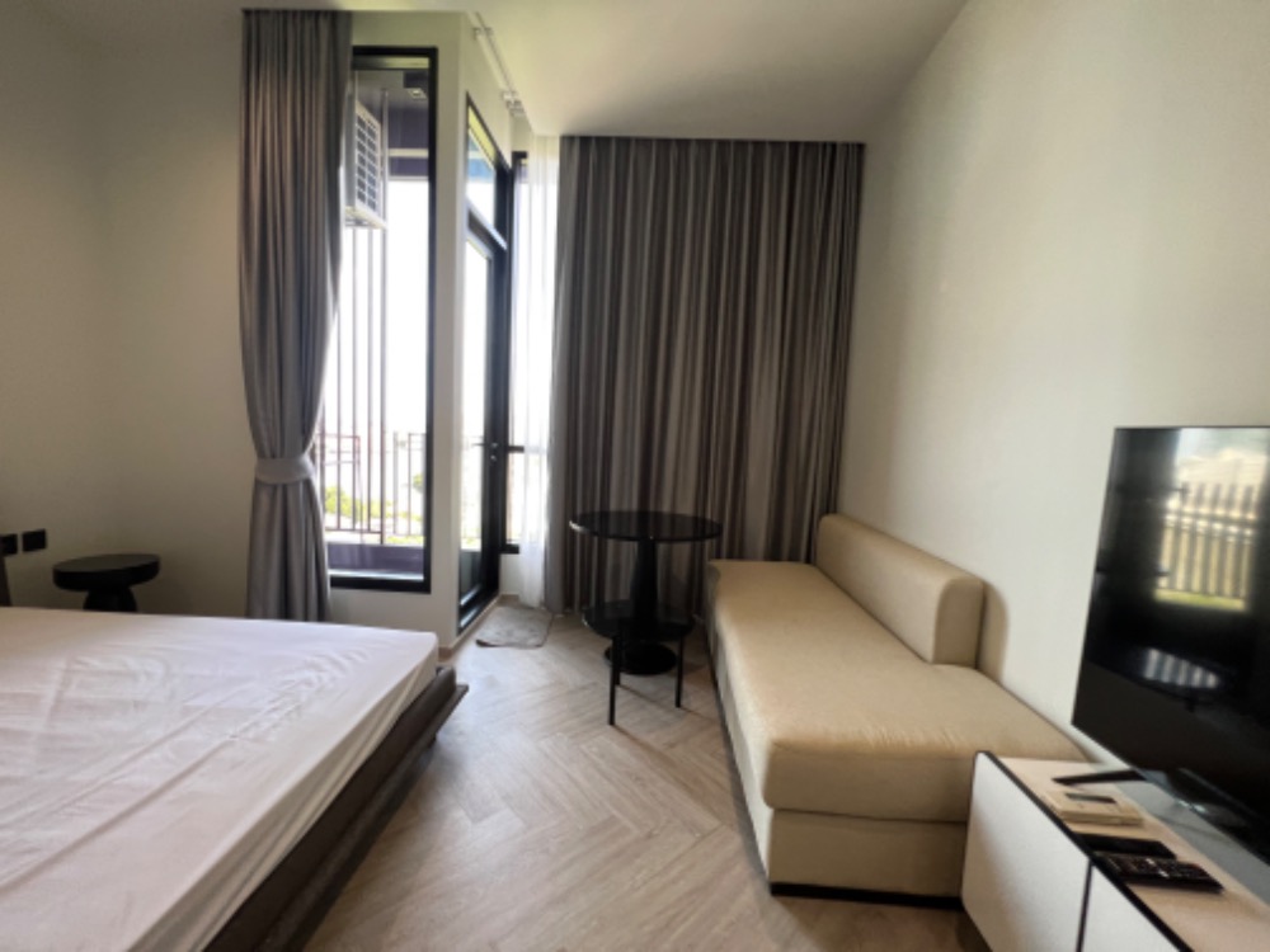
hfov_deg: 106.2
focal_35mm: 13
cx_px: 635
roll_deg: +0.3
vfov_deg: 89.9
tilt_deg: -9.5
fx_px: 477
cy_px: 476
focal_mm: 1.57
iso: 160
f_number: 1.8
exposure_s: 1/99
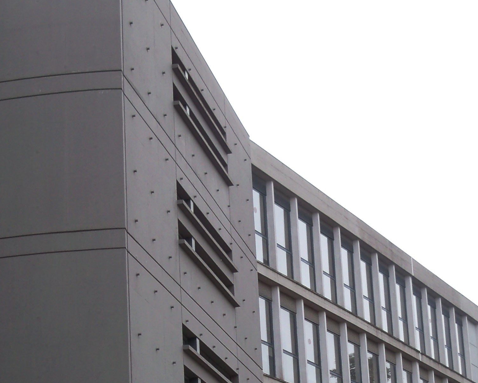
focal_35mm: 91
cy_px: 421
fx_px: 1287
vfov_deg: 16.4
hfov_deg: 21.0
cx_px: 275
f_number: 3.5
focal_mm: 6.2
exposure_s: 1/500
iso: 64
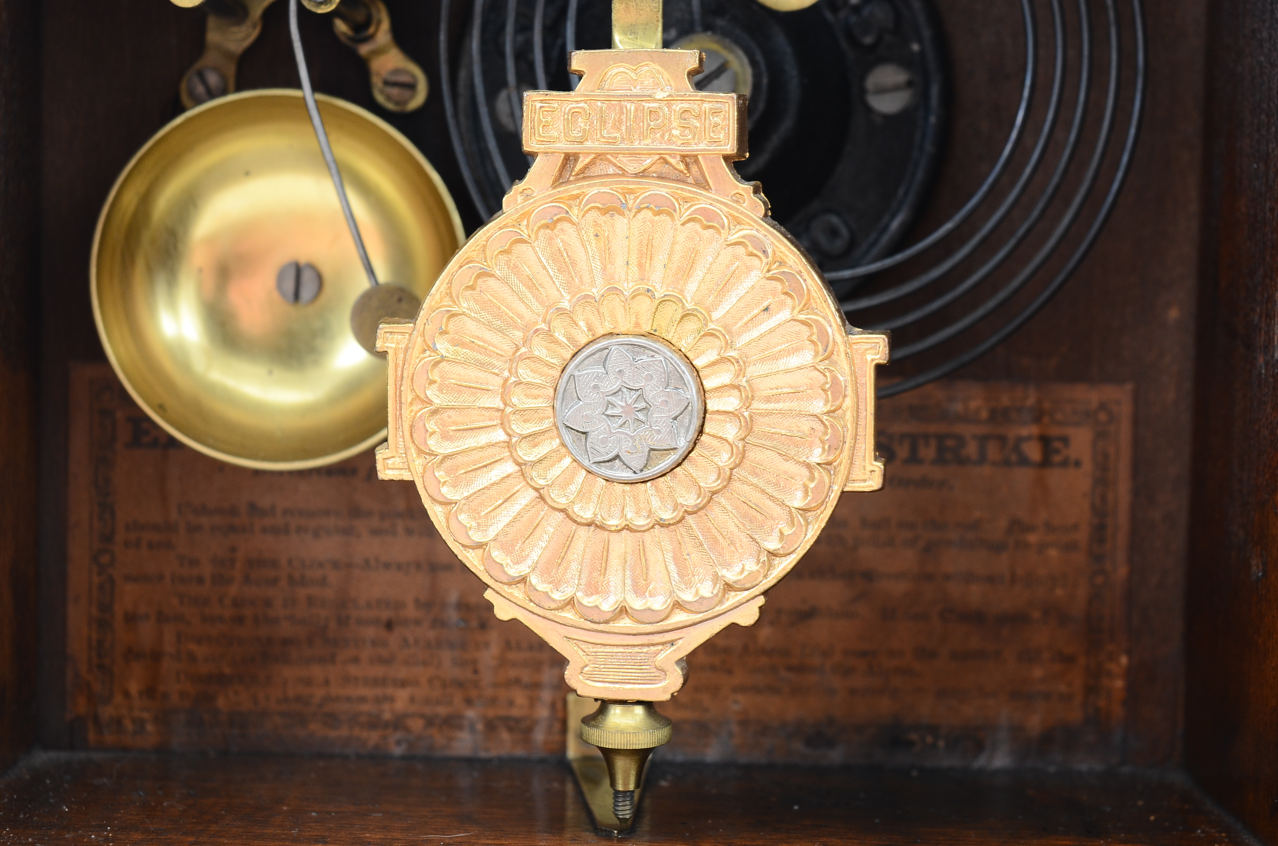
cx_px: 639
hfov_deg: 33.5
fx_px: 2126
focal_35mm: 60
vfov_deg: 22.5
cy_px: 423
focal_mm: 40
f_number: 7.1
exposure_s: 1/60
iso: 320
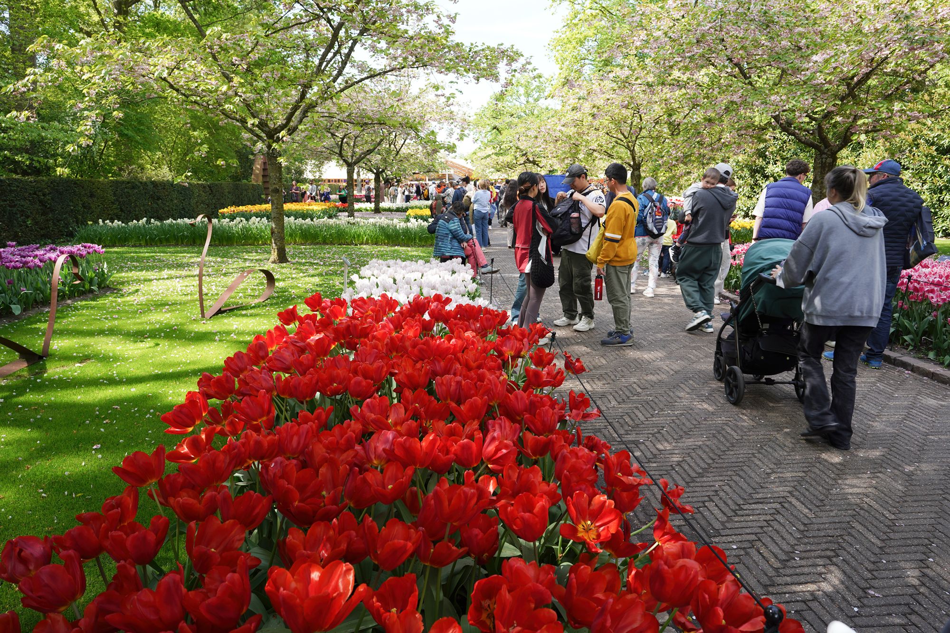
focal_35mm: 24
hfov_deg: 73.7
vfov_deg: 53.1
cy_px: 316
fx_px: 633
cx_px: 475
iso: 100
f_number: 5.6
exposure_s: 1/100
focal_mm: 24
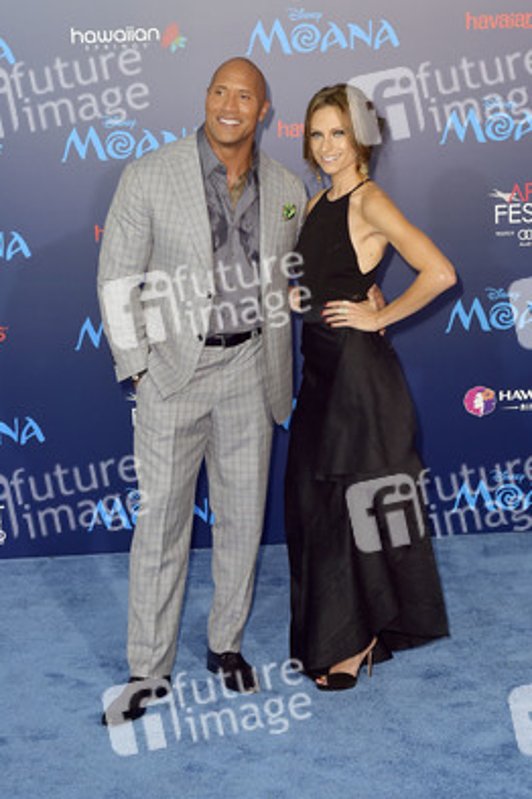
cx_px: 267
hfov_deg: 25.5
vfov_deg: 37.5
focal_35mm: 53
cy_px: 403
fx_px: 1175
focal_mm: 52
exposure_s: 1/320
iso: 400
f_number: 4.5
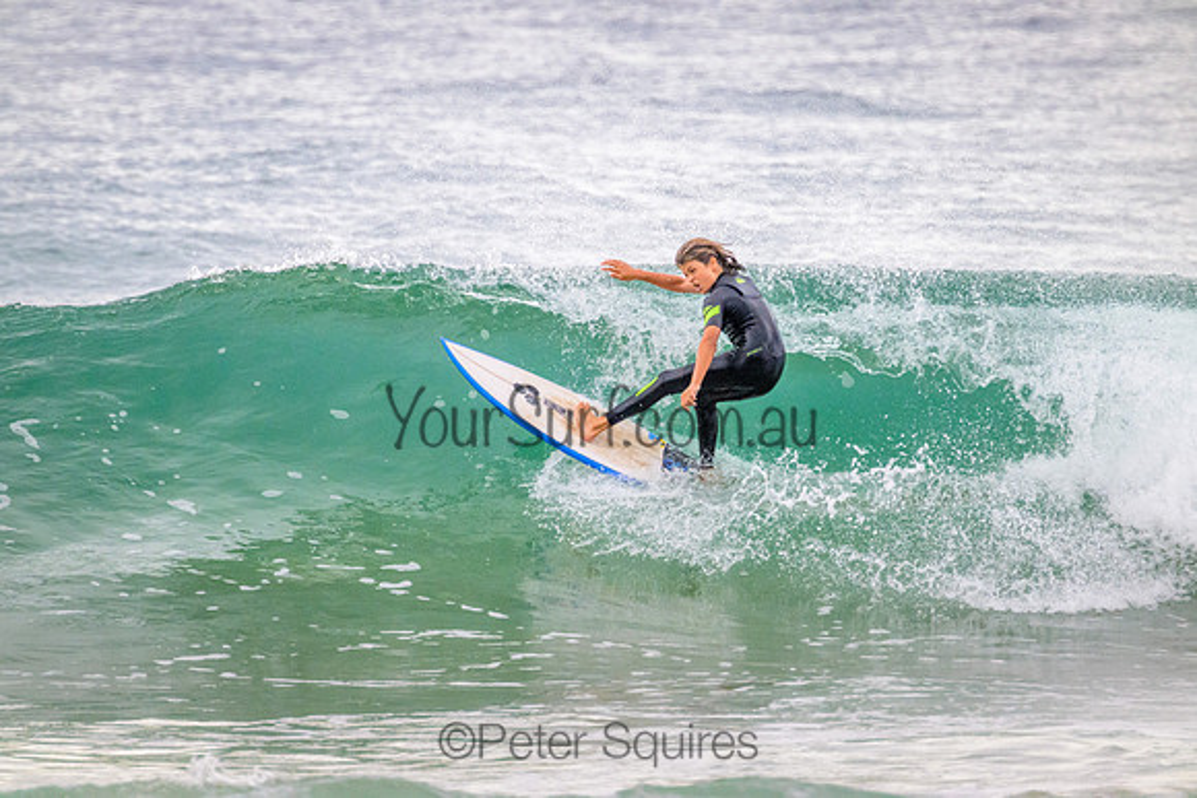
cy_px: 399
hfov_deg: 2.6
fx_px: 26605
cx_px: 598
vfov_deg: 1.7
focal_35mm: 800
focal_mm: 800
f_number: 11
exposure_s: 1/2000
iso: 4000
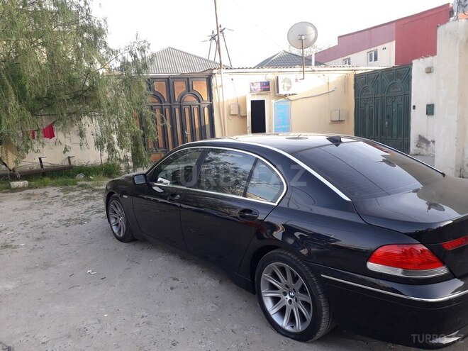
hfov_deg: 65.3
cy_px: 176
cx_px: 234
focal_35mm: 27
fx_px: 365
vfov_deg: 51.4
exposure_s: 1/222
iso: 40
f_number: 1.9
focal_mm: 3.6
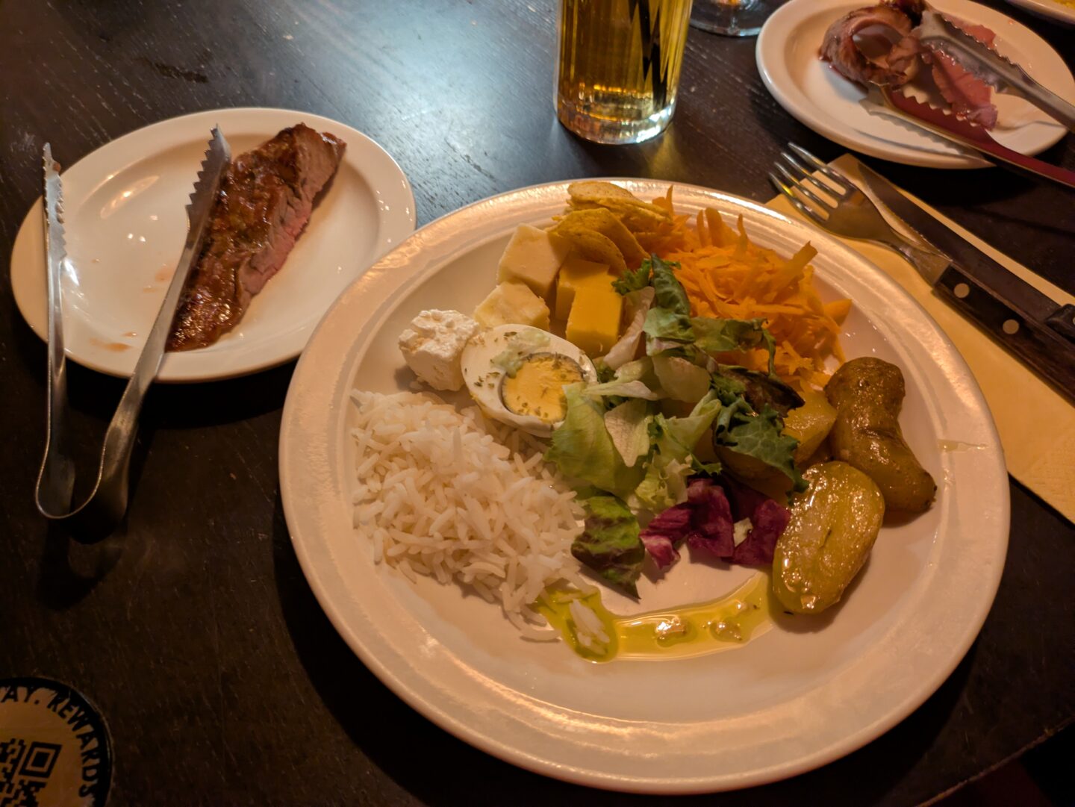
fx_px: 777
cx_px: 538
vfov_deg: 54.9
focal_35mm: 25
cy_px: 404
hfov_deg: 69.4
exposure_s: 1/25
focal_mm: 5.43
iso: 283
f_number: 1.89
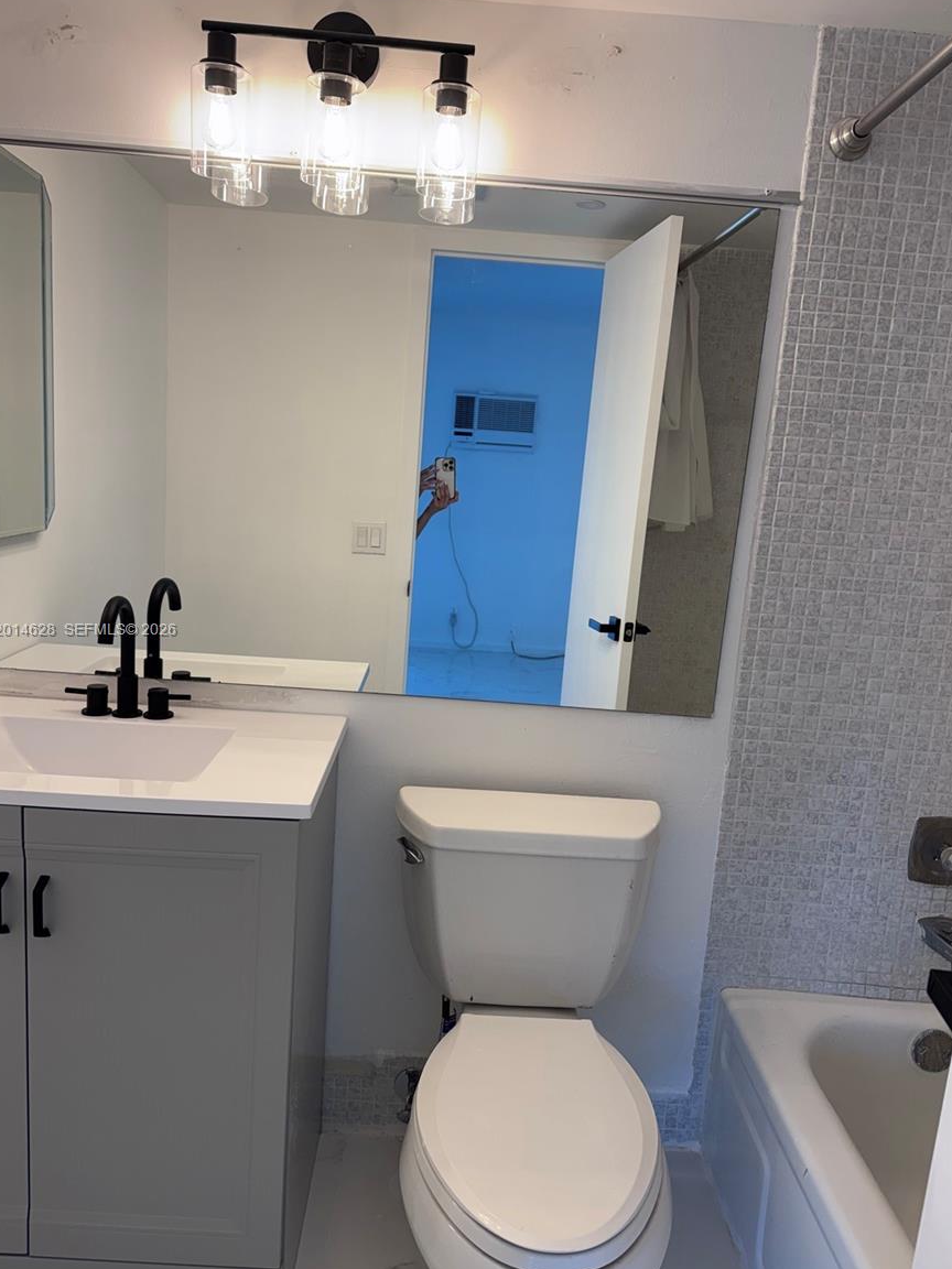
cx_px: 468
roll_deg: -3.8
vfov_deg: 69.4
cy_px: 631
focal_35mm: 25
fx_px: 917
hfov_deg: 54.9
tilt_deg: -10.1
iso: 64
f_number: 1.78
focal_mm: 6.76
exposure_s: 1/145
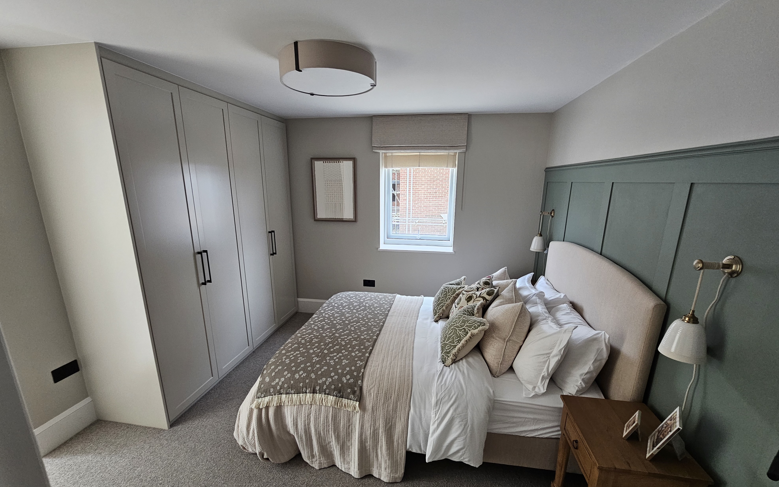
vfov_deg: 78.5
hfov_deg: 105.3
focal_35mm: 14
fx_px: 297
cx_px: 386
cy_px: 263
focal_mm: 2.2
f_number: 2.2
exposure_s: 1/70.8
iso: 125
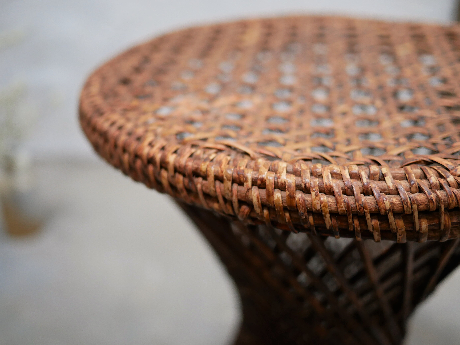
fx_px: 532
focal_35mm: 40
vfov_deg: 36.0
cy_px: 172
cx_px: 230
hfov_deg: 46.8
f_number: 1.7
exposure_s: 1/60
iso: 500
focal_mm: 20
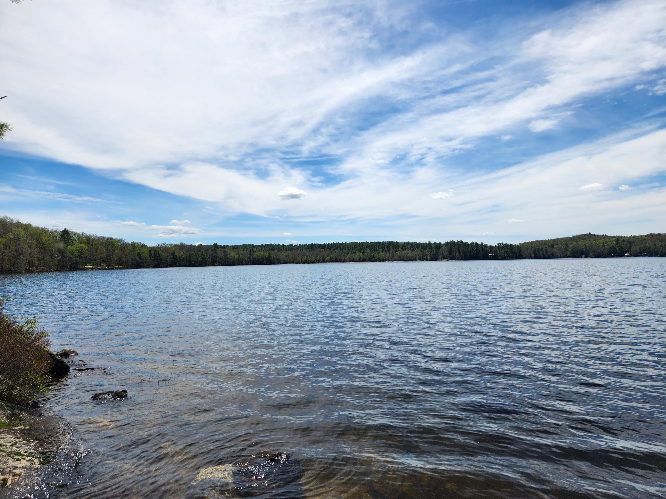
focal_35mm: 23
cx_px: 333
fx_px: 443
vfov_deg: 58.9
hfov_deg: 73.9
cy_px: 250
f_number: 1.8
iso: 20
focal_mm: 5.4
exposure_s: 1/3589
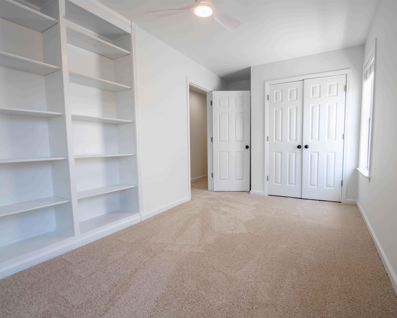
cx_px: 226
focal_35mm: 17
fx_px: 200
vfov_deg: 77.0
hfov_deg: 89.1
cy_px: 160
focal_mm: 15
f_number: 11
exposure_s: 1/60
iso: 100
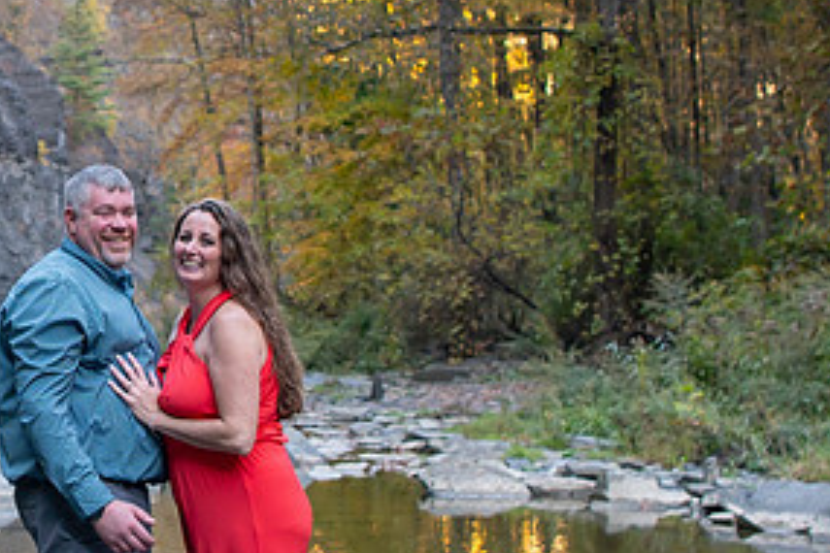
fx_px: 2490
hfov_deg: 18.4
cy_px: 134
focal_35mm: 108
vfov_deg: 12.6
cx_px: -35
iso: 640
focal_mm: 24
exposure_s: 1/250
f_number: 2.8
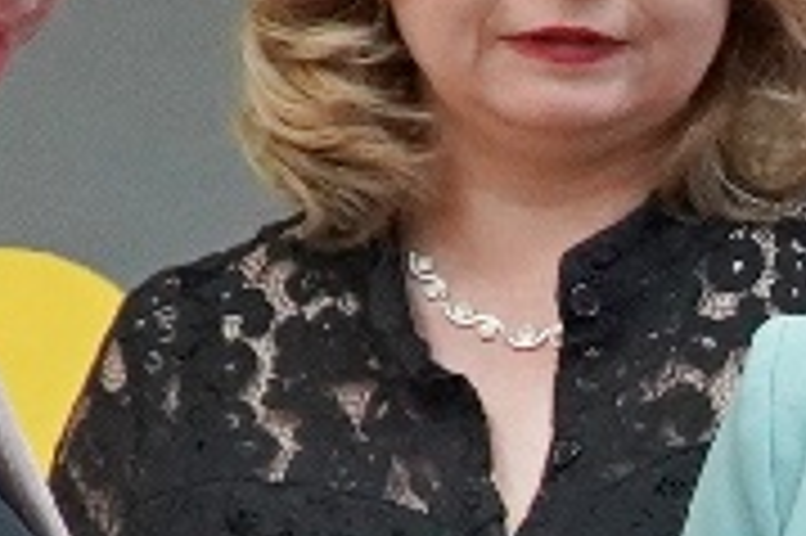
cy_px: 599
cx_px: 590
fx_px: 4943
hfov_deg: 9.3
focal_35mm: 221
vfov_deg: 6.2
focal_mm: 22
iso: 2000
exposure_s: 1/160
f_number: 4
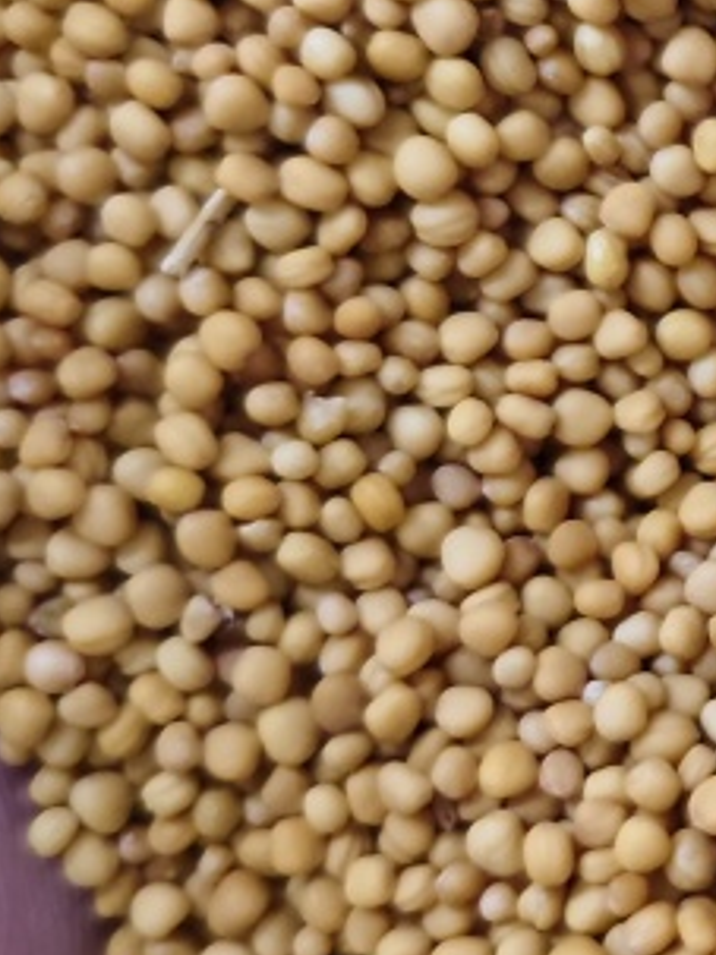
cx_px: 1189
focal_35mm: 81
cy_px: 345
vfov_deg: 24.1
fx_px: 2235
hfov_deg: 16.1
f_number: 1.88
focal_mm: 5.56
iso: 2875
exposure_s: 1/510
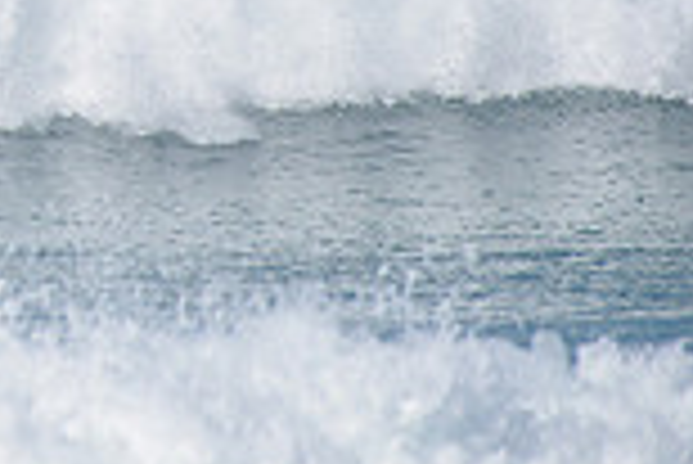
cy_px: -372
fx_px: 36243
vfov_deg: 0.7
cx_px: -608
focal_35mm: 1881
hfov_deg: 1.1
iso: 160
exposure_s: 1/2000
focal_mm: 500
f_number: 5.6
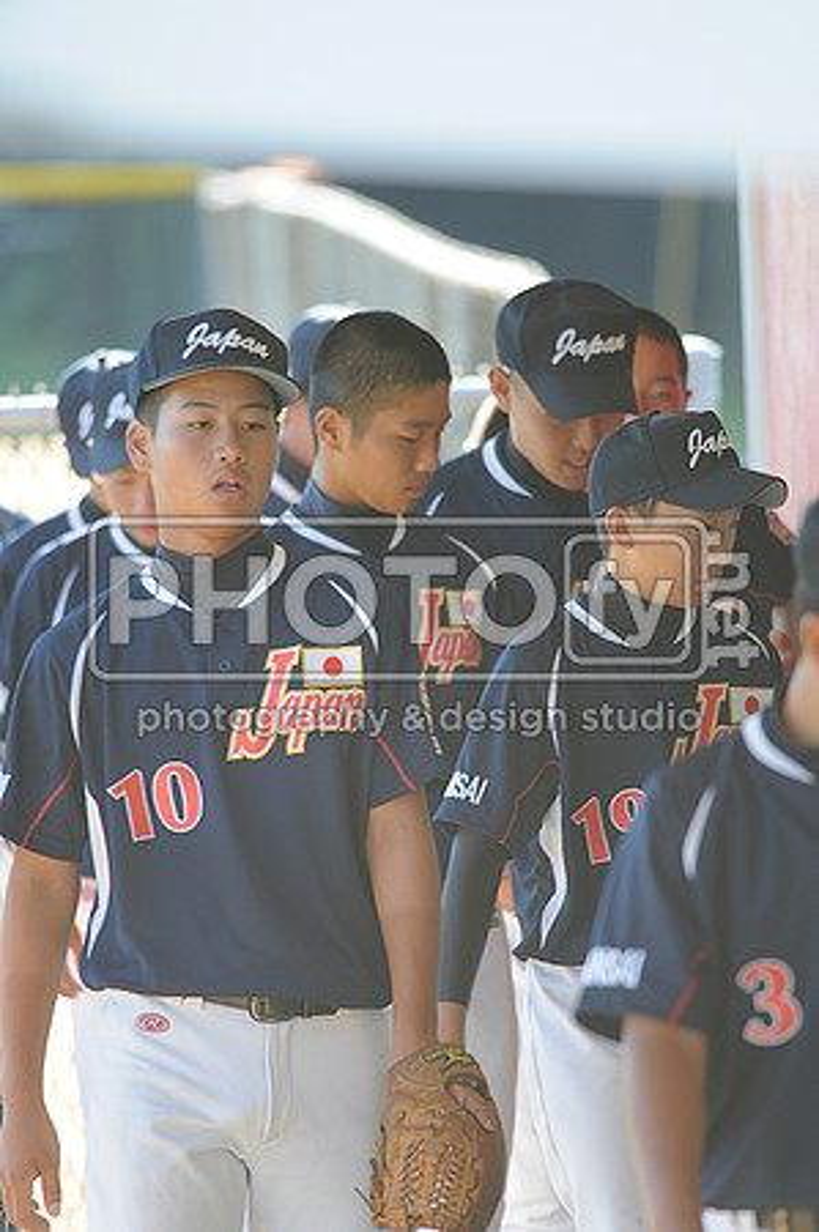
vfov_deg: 4.6
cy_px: 616
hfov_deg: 3.0
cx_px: 410
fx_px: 15391
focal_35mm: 450
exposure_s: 1/200
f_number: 4
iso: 200
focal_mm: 300
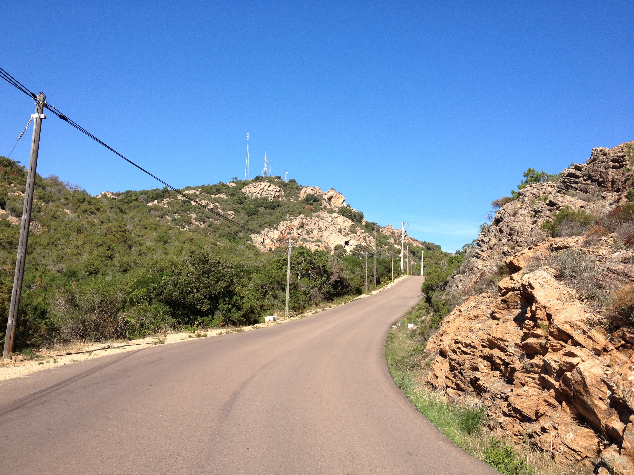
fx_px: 641
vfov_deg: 40.7
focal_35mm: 35
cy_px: 238
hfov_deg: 52.6
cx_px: 317
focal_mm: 4.28
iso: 64
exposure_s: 1/1381
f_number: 2.4
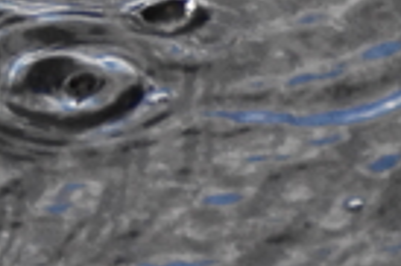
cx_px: -449
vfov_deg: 0.5
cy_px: -304
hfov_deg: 0.8
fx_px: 30395
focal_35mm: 2732
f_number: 6.3
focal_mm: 250
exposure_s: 1/400
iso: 640
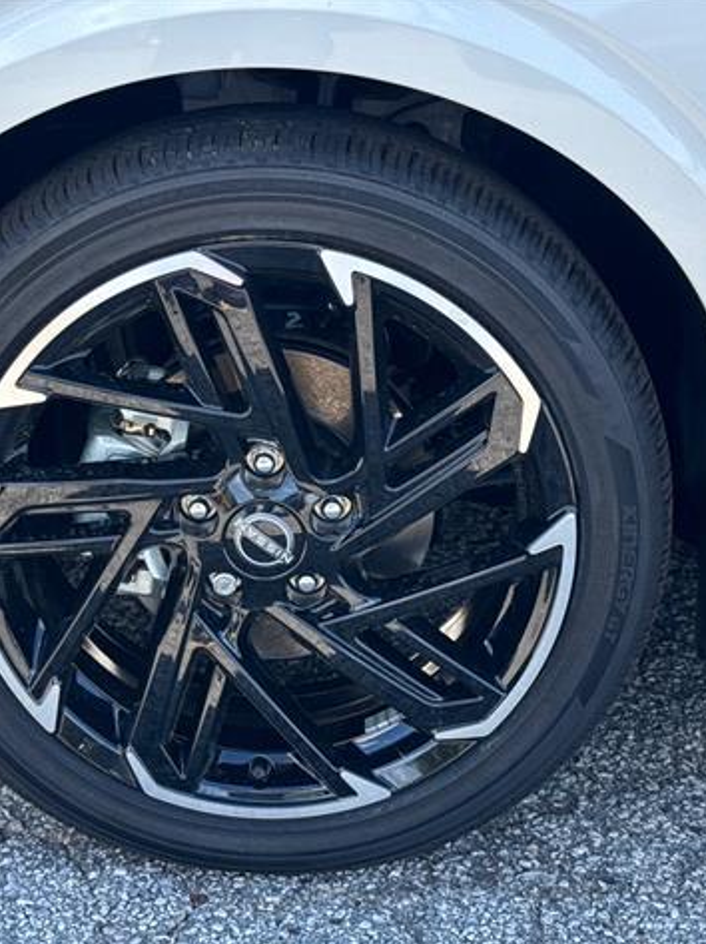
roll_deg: -2.2
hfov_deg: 22.4
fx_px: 1770
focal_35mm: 65
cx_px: 221
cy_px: 471
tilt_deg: -23.5
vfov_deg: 29.8
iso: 64
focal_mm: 6.76
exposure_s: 1/822
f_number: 1.78
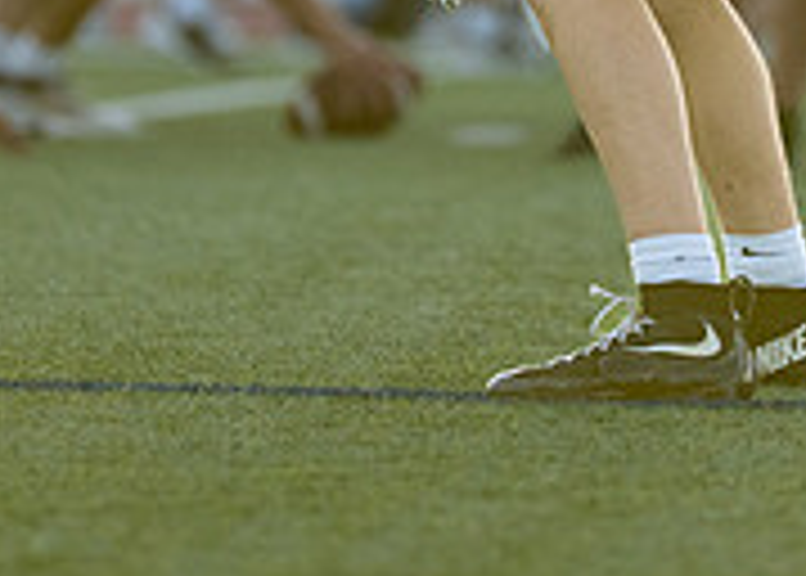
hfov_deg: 2.5
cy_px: -286
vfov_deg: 1.8
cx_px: 586
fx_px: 18114
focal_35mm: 791
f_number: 2.8
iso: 500
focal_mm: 200
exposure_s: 1/2500
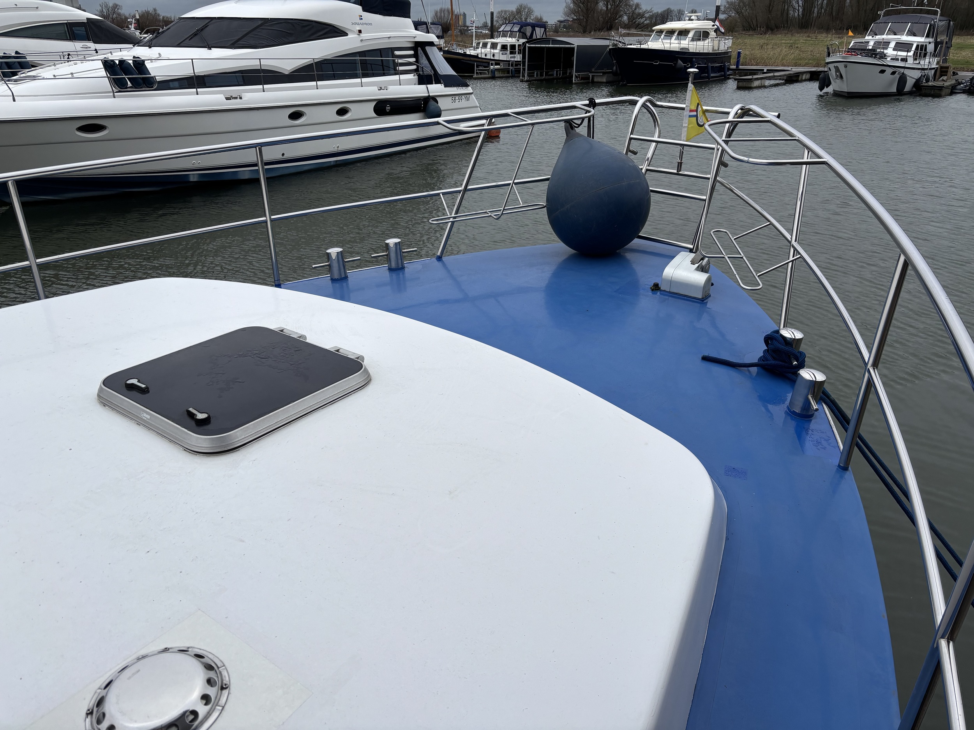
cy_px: 365
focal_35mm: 26
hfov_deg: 67.3
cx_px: 487
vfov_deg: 53.1
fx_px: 732
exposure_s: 1/787
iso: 50
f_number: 1.6
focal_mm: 5.96
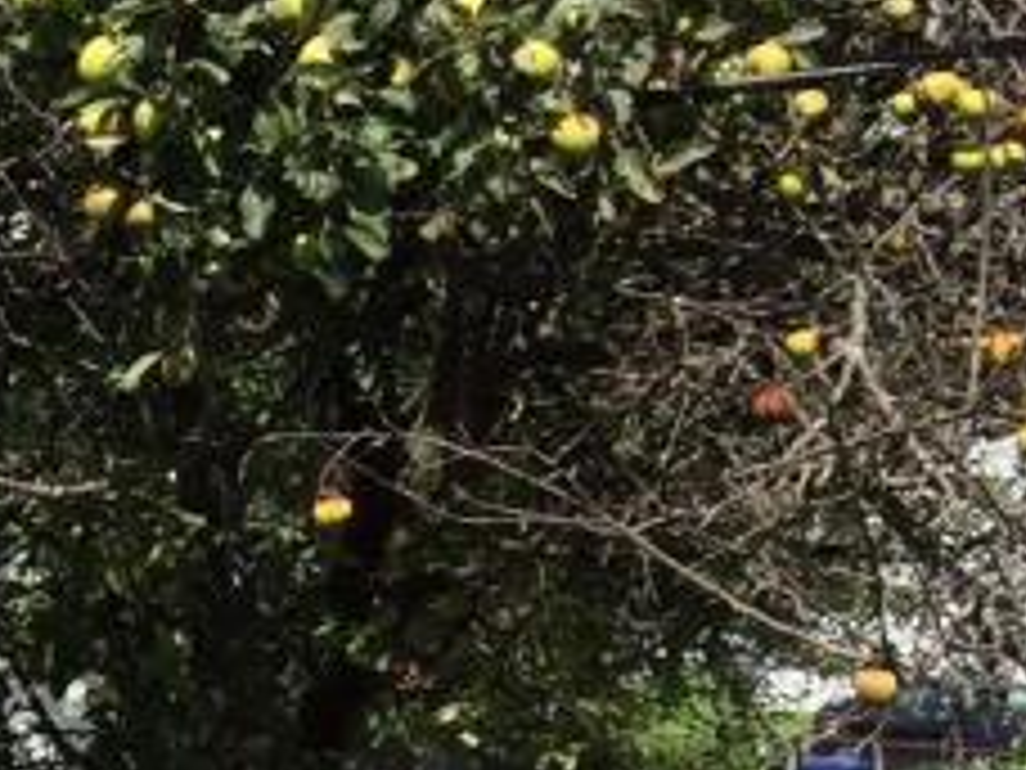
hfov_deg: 13.2
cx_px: -976
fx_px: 3853
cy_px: 1432
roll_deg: -0.6
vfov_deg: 10.6
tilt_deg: -12.0
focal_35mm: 130
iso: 32
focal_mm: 4.15
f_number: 2.2
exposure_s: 1/2639
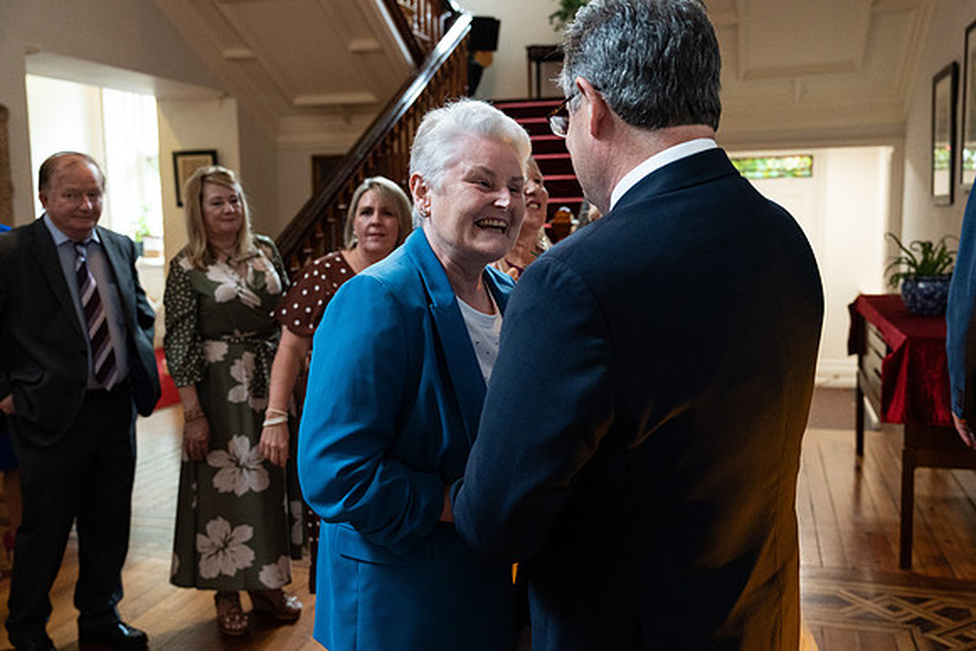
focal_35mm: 33
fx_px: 895
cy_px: 326
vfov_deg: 40.0
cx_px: 488
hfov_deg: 57.2
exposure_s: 1/200
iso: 5000
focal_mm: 33
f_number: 3.5
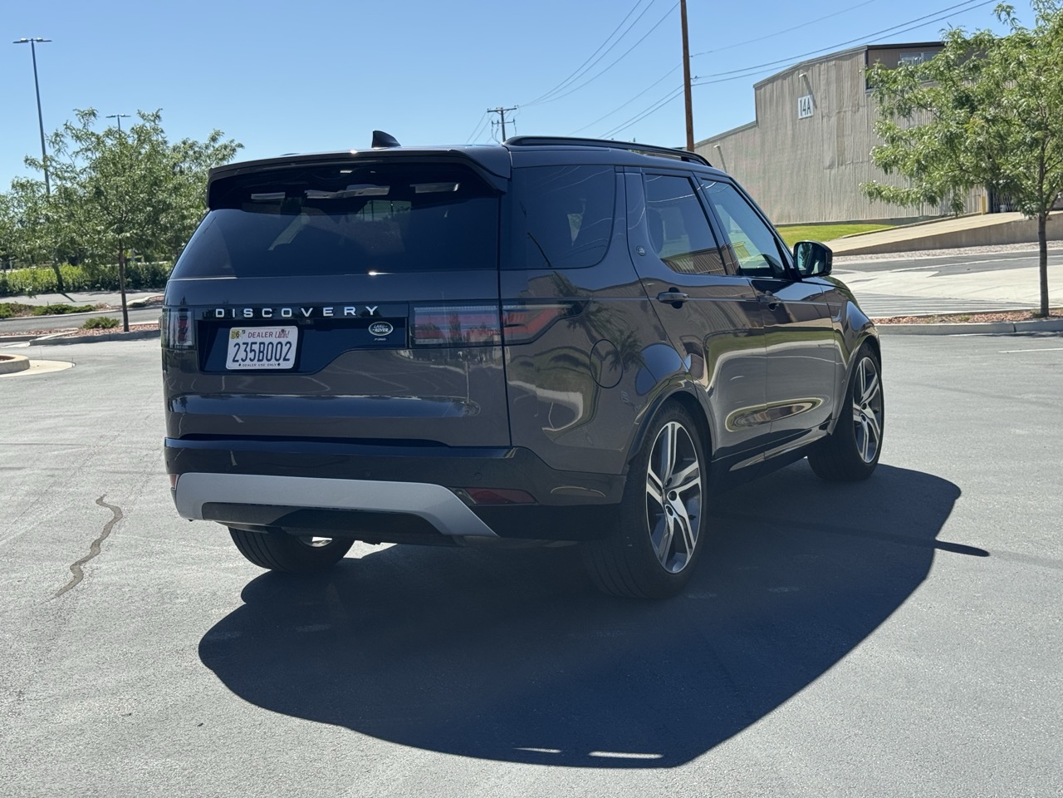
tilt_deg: -7.0
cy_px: 399
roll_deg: +2.4
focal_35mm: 48
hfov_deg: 39.7
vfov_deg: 30.3
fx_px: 1474
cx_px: 532
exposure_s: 1/2959
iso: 64
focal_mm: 6.76
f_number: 1.78
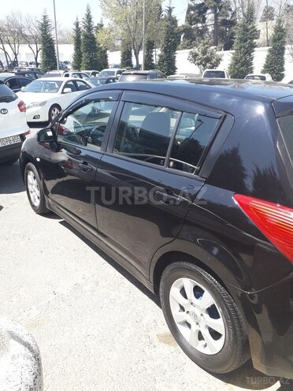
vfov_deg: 65.3
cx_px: 146
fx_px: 305
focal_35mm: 27
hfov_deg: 51.4
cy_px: 196
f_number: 1.9
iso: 40
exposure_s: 1/573
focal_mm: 3.6
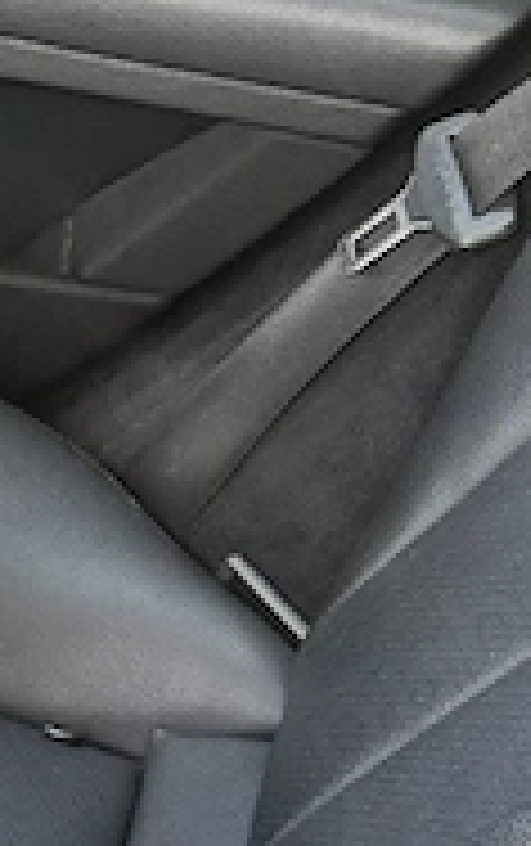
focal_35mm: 117
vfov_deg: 15.9
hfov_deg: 10.1
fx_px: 2701
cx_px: -630
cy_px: 1372
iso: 40
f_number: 1.5
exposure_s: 1/177
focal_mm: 5.7
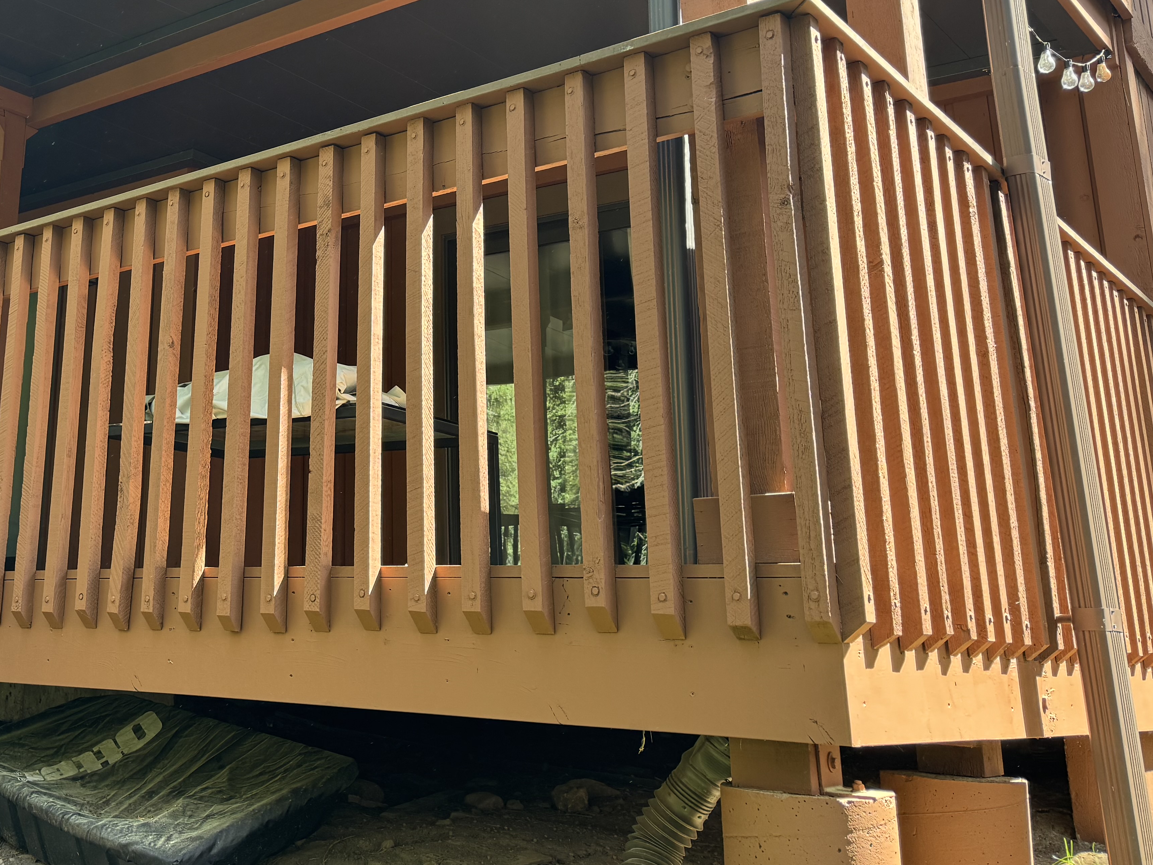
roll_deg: -2.0
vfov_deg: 35.3
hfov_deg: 44.1
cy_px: 234
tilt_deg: +16.3
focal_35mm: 40
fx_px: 1332
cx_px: 201
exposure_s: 1/168
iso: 100
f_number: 1.78
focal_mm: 6.76
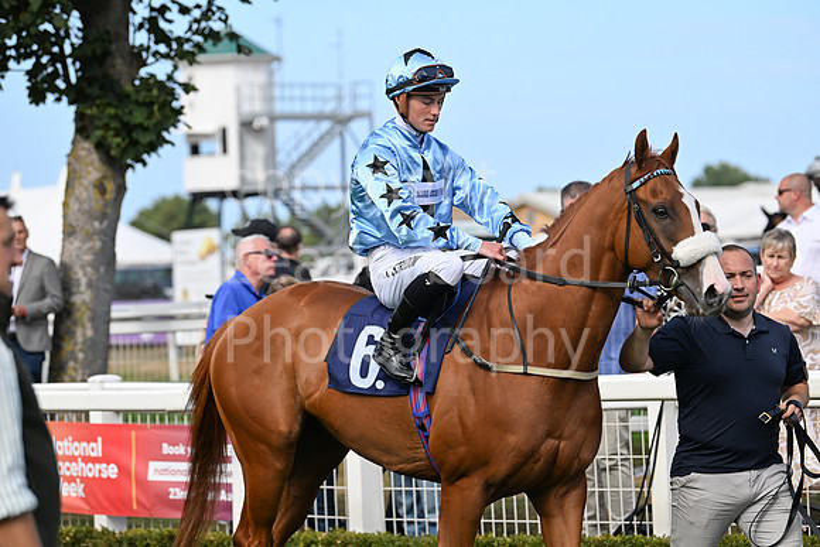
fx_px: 3303
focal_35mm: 145
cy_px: 274
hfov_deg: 14.2
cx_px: 410
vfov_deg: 9.5
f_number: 4.5
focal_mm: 145
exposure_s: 1/4000
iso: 800
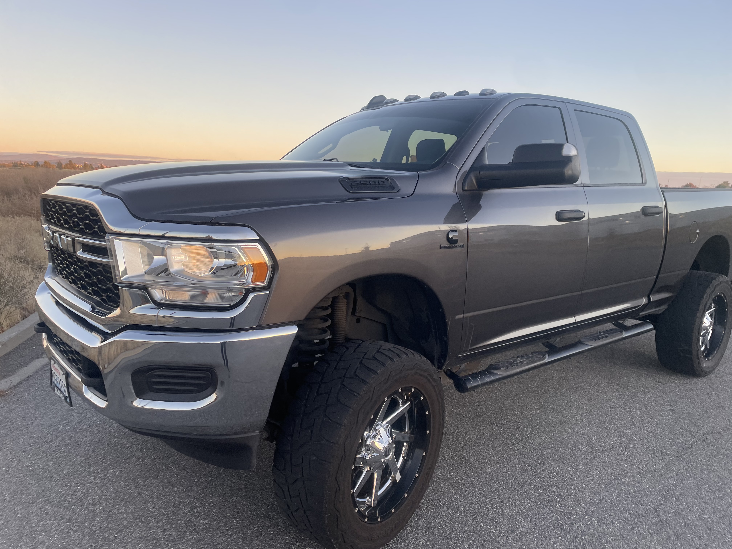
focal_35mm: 26
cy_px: 274
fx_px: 550
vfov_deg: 53.1
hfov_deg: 67.3
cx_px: 366
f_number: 1.6
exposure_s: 1/191
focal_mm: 4.2
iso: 32
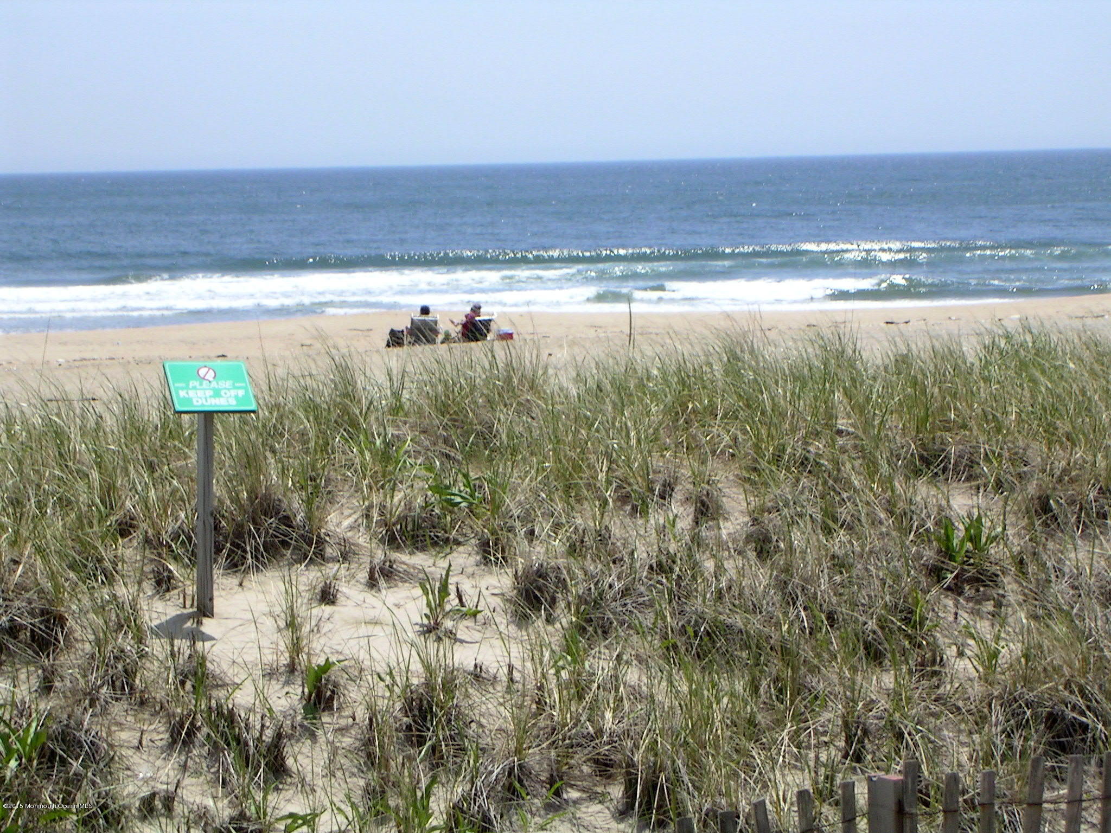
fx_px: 3466
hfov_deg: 18.2
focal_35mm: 108
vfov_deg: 13.7
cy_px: 416
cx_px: 556
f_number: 8.4
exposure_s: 1/297
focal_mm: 16.8
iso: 71
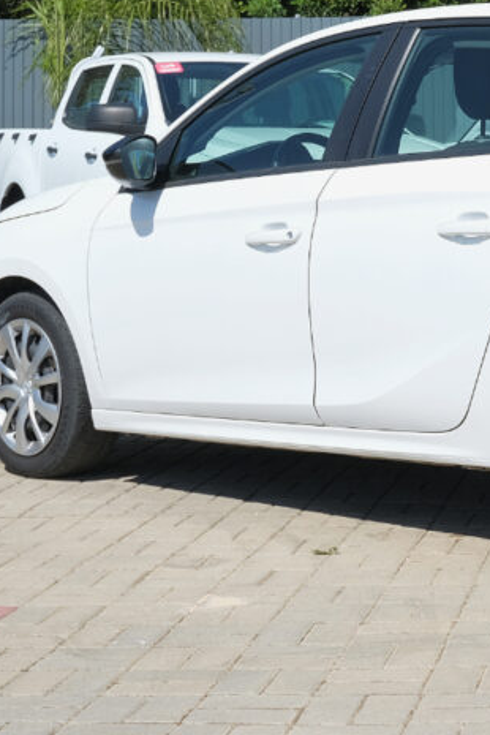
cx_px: 586
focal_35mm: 97
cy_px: 263
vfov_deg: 21.0
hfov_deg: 13.7
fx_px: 1980
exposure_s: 1/320
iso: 160
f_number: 9
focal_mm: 29.6
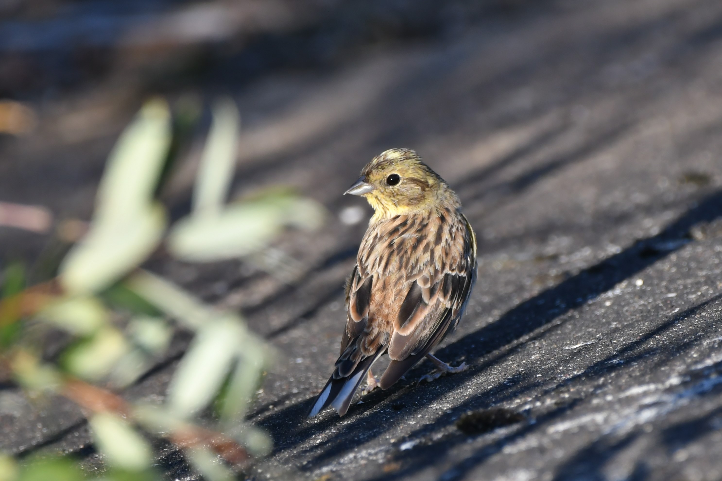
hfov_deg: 2.1
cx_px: 361
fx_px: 20053
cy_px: 240
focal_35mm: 1000
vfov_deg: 1.4
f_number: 5.6
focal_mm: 500
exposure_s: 1/800
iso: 400
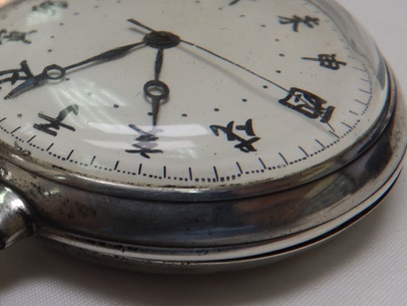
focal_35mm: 63
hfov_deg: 29.0
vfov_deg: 23.3
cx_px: 15
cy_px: 157
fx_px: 741
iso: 80
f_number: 3.7
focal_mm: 5.7
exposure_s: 1/30
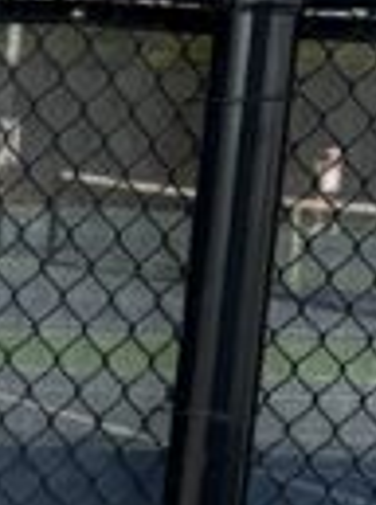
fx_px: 3013
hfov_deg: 6.5
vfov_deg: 9.3
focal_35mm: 207
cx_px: -776
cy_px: 759
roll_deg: -3.6
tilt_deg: -11.8
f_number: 1.6
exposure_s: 1/1517
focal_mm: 5.96
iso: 64
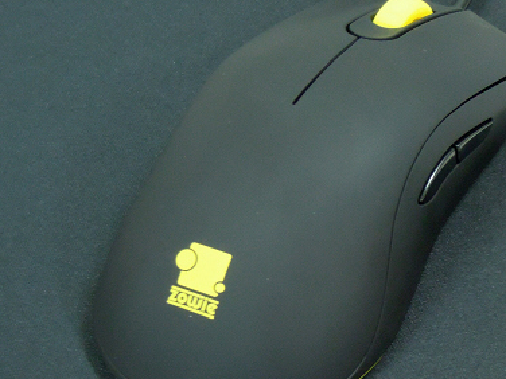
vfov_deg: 12.4
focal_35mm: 119
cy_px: 293
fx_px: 1739
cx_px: 367
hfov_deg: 16.5
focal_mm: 12.5
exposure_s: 1/6
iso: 800
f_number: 4
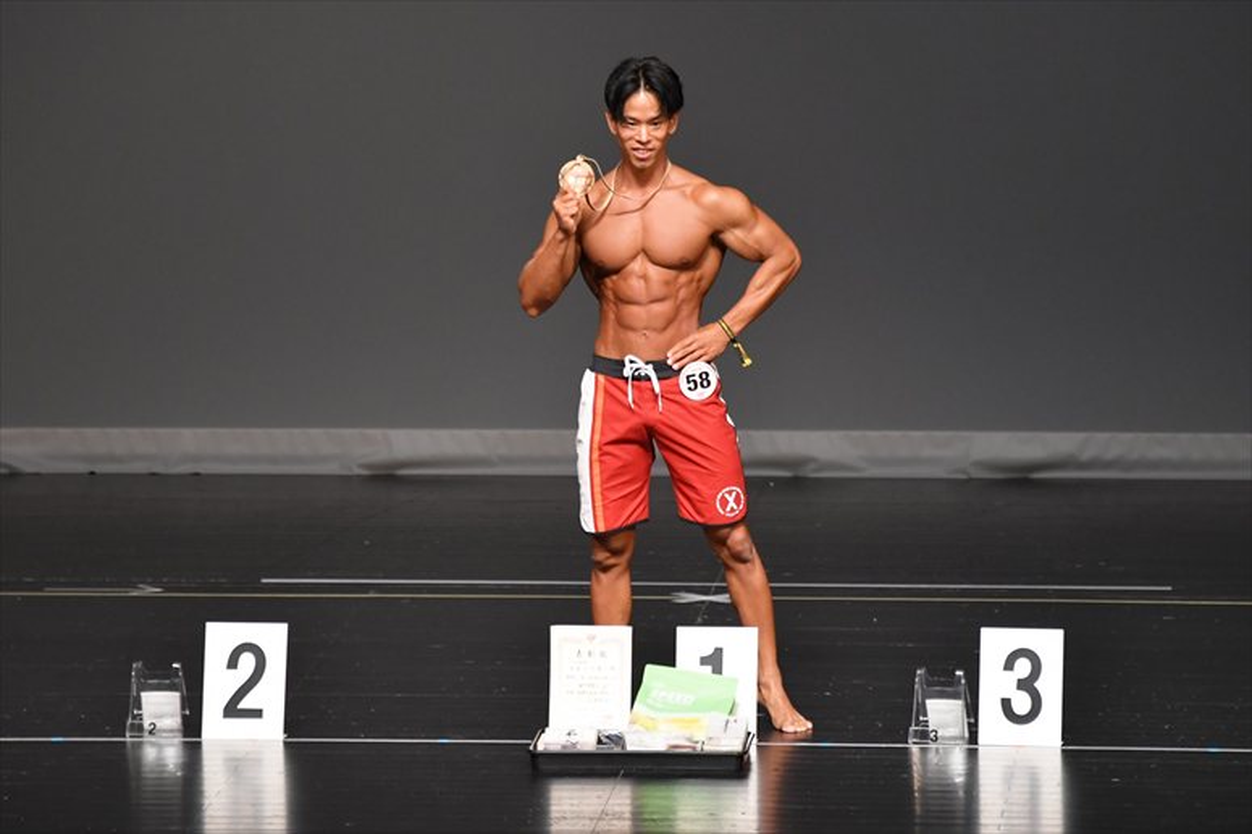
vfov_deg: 4.4
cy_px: 417
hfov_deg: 6.5
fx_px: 10950
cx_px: 626
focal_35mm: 315
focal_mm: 210
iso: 2500
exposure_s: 1/400
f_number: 5.6
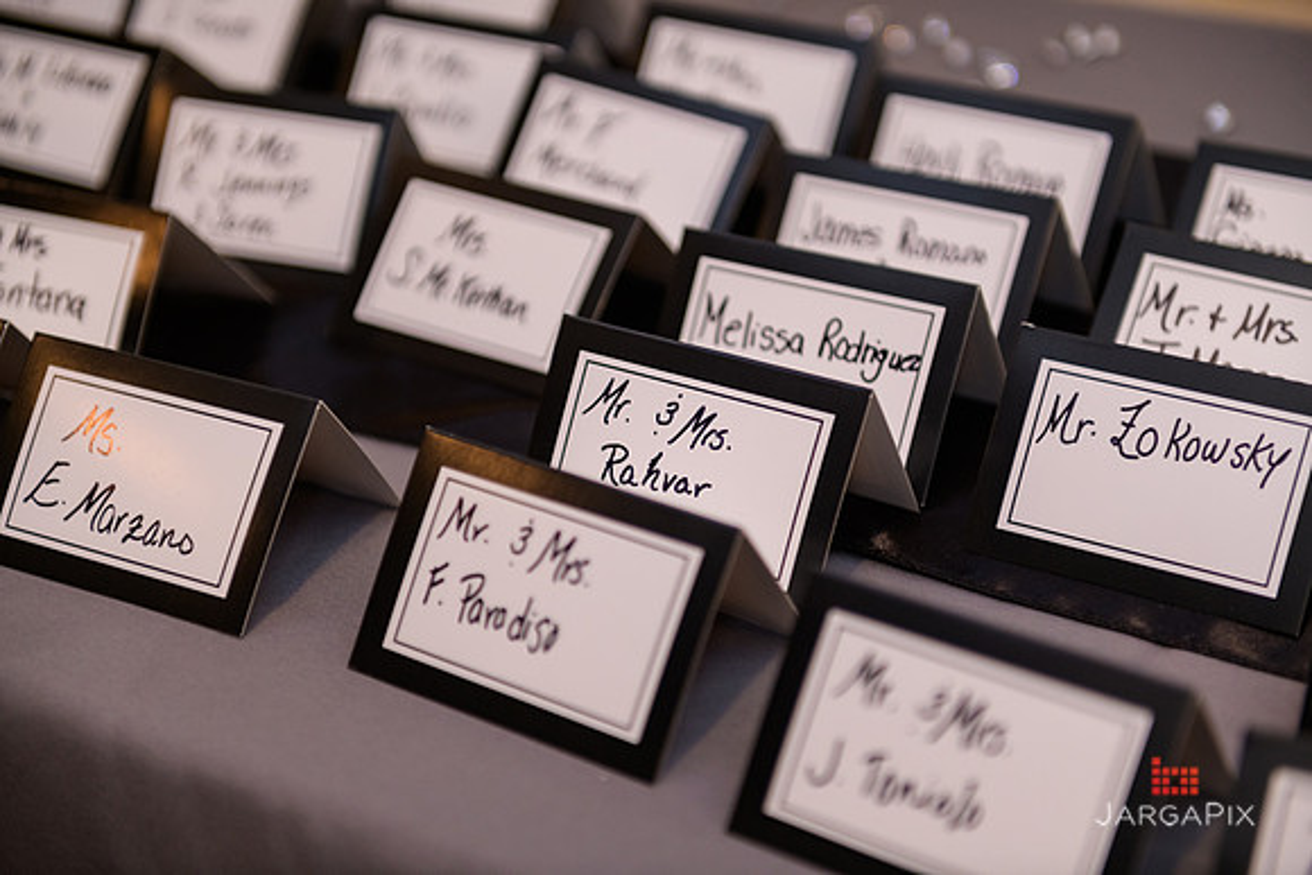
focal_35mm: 70
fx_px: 2552
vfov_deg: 19.5
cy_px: 438
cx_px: 656
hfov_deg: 28.8
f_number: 3.2
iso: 1000
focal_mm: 70
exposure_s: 1/125
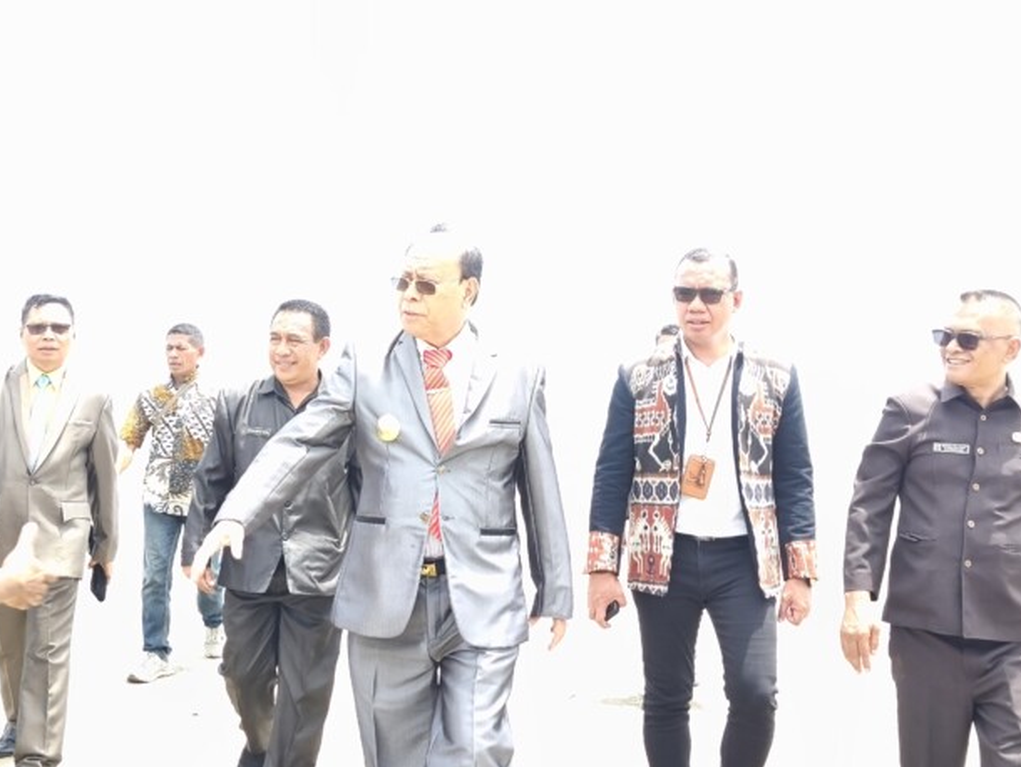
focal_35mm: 49
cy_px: 400
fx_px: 1446
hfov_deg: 38.9
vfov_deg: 29.7
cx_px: 505
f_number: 1.65
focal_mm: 6.18
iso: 50
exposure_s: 1/117
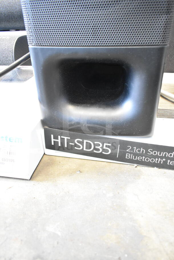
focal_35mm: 27
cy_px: 130
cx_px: 87
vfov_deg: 67.4
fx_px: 196
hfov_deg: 48.0
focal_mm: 18
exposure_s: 1/30
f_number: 3.5
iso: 5000
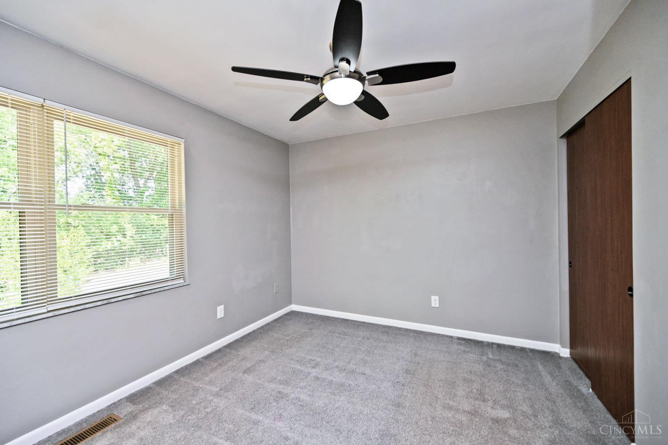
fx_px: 260
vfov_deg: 81.2
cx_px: 334
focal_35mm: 14
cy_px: 222
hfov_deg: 104.3
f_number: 5
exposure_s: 1/80
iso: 200
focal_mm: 14
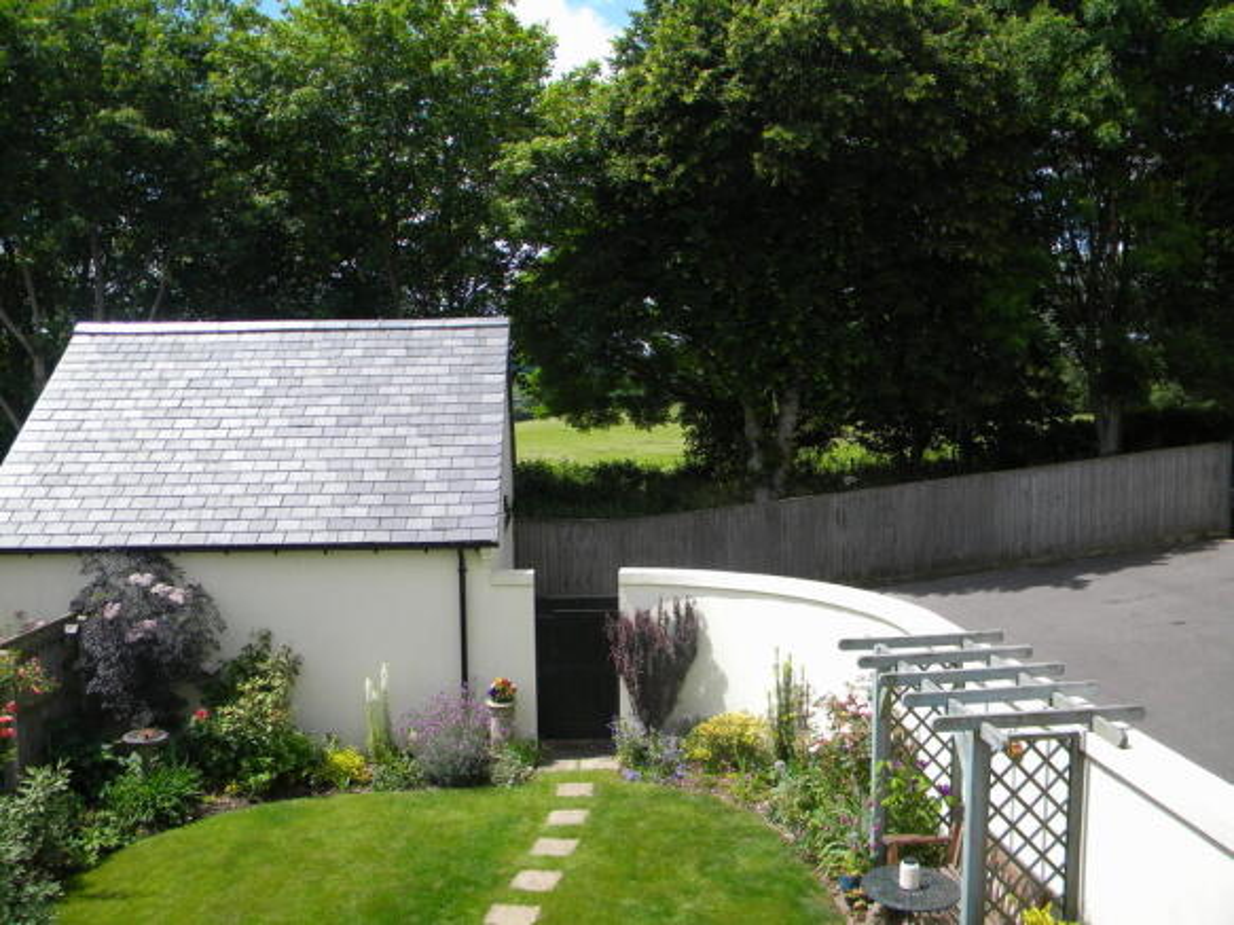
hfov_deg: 63.5
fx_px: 998
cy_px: 462
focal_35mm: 28
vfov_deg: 49.7
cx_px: 617
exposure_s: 1/772
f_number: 3.5
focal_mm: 5
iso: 80
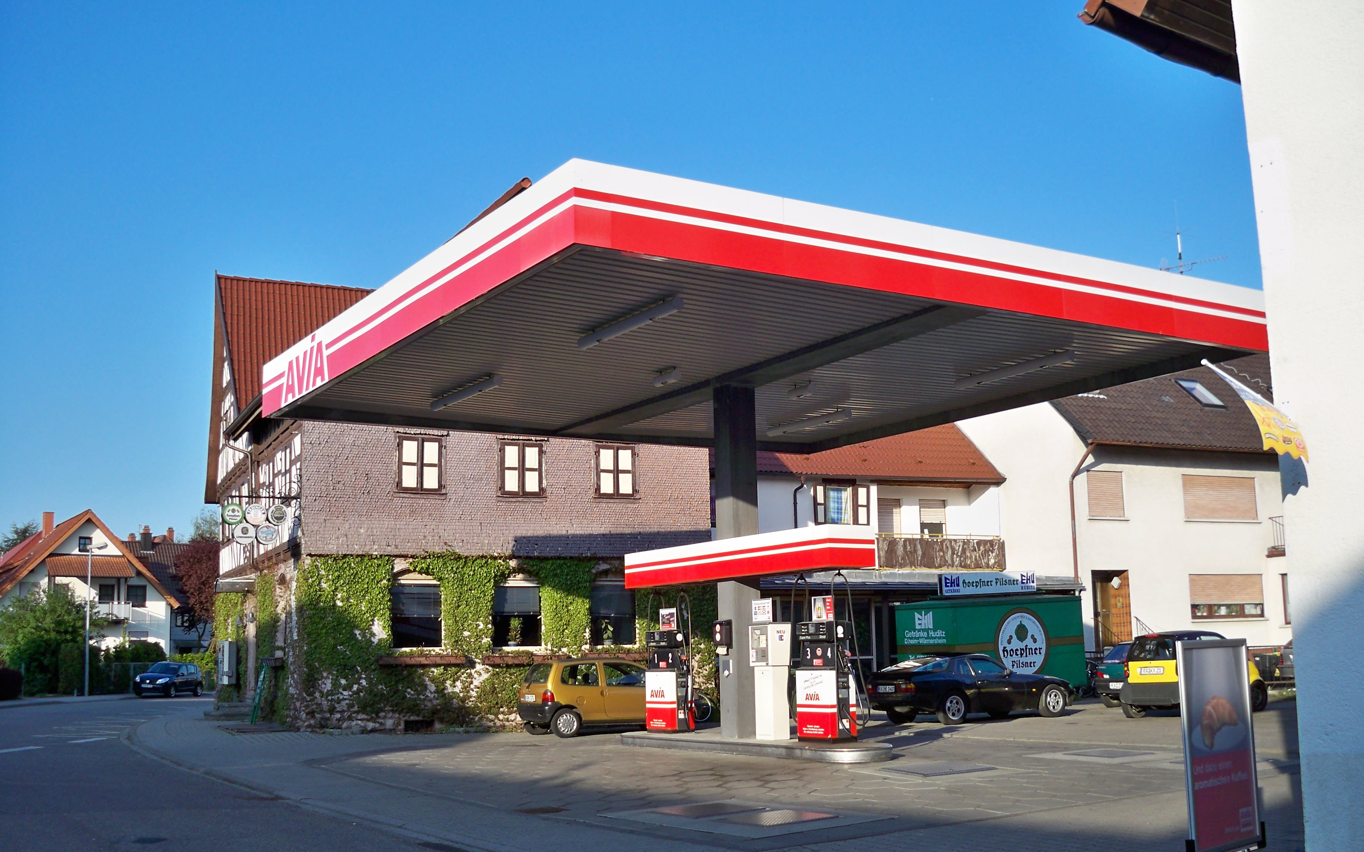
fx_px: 1413
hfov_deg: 51.5
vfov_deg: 33.6
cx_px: 693
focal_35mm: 38
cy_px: 425
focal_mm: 6.3
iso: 64
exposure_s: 1/400
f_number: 3.1
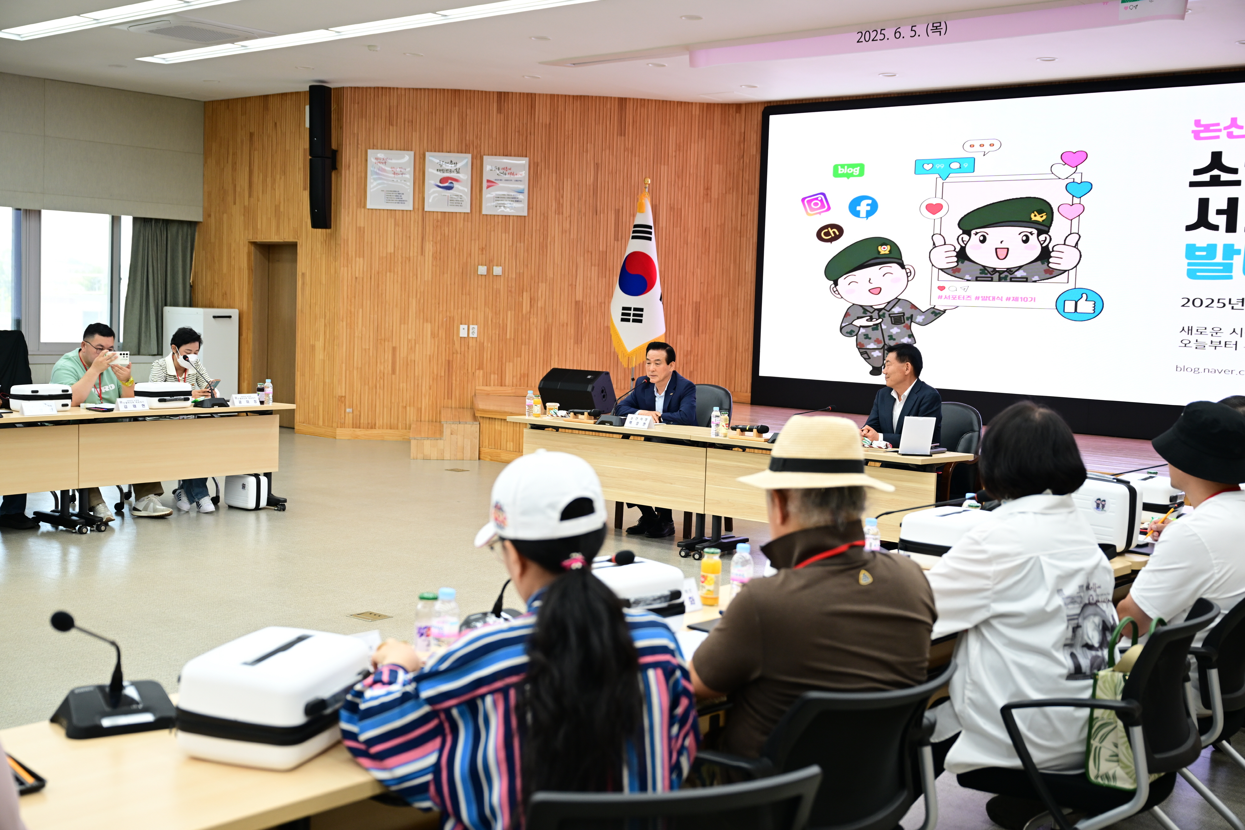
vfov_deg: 32.6
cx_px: 622
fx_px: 1418
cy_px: 415
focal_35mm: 41
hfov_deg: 47.4
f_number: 3.5
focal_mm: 41
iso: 640
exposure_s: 1/200
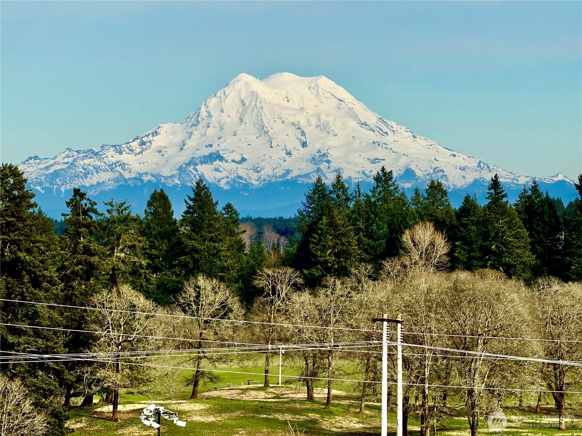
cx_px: 291
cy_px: 218
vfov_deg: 7.4
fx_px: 3363
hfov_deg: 9.9
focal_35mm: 200
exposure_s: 1/879
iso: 20
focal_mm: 16.89
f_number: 2.8
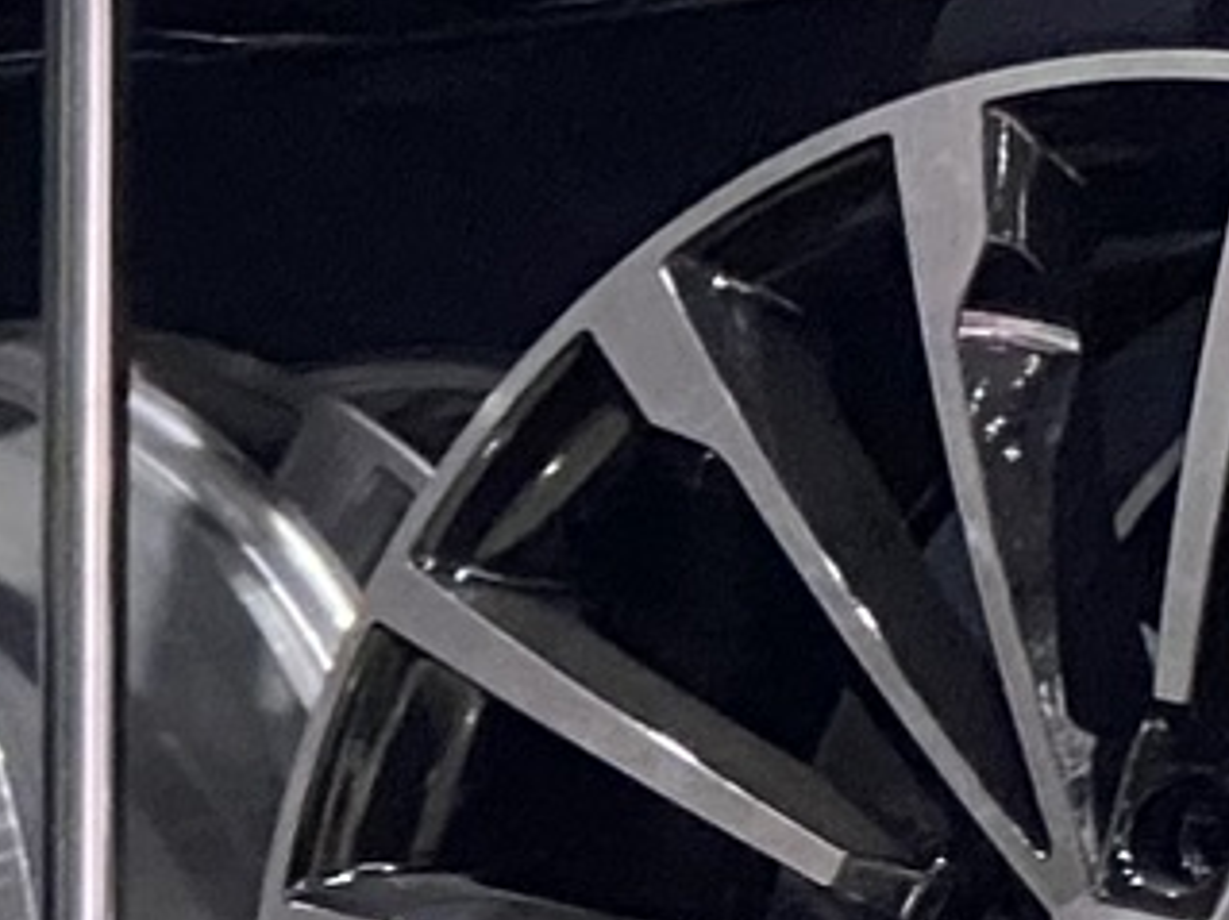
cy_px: 2360
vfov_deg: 4.3
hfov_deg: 5.5
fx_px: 11854
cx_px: -2589
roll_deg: +0.3
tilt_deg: -3.2
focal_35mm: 334
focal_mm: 6
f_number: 2
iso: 320
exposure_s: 1/50
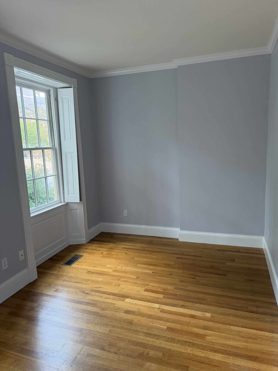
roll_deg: +2.3
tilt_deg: -8.9
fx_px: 257
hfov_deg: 56.8
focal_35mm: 24
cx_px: 139
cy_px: 186
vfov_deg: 71.6
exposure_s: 1/89
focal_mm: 6.76
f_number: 1.78
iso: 200
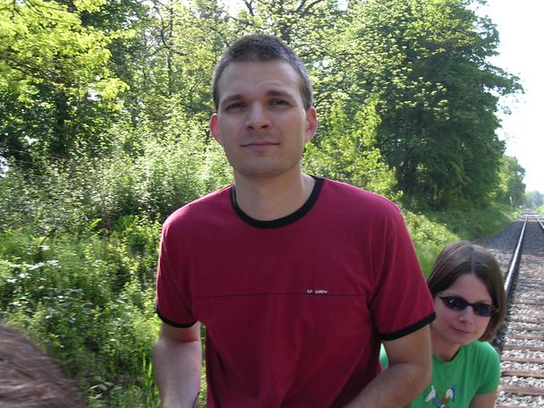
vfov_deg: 36.0
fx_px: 629
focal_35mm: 40
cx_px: 279
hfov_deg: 46.8
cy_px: 195
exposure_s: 1/203
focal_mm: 5.8
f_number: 2.8
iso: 100
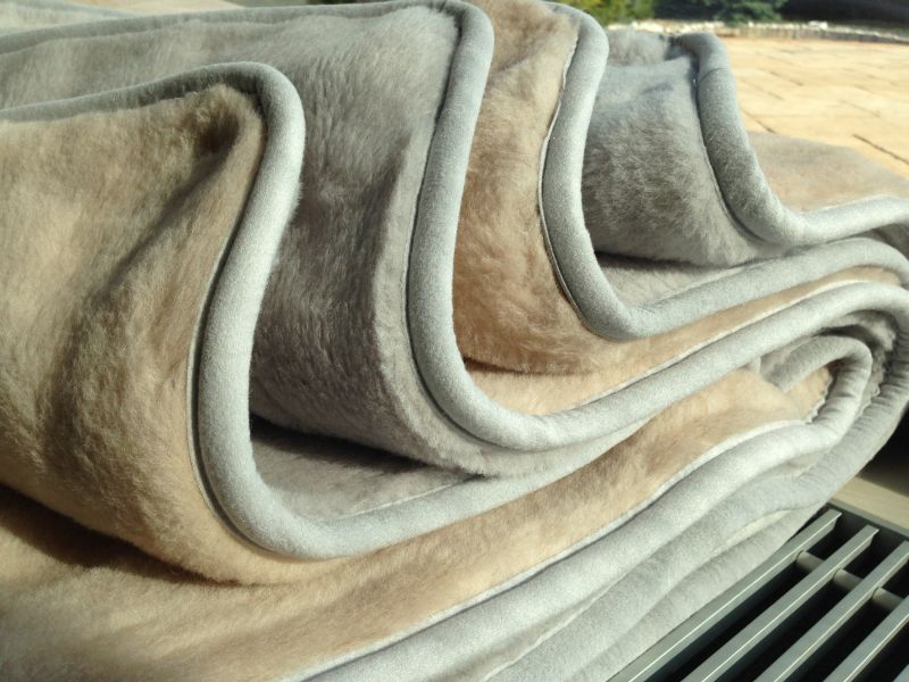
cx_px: 454
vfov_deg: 42.9
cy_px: 341
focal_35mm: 33
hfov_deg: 55.4
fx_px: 867
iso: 50
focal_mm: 4.13
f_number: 2.4
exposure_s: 1/1022
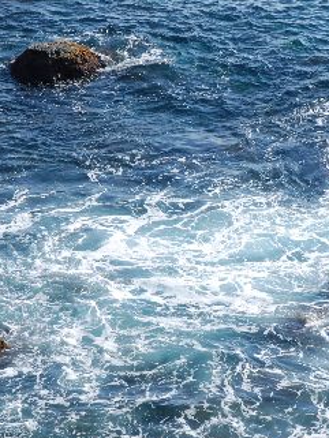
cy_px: 233
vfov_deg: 10.6
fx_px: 2368
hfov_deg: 7.9
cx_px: 273
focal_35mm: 187
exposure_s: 1/200
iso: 100
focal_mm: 52
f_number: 7.1
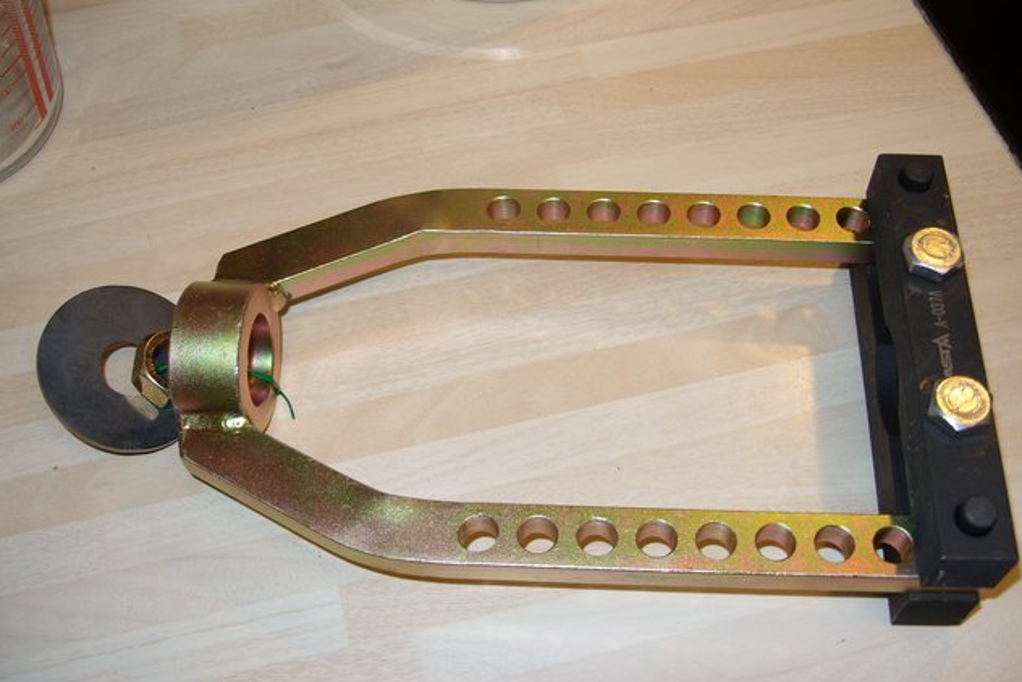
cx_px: 508
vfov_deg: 33.4
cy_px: 338
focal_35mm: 40
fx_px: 1136
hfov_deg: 48.4
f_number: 2.8
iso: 50
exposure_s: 1/30
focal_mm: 7.8
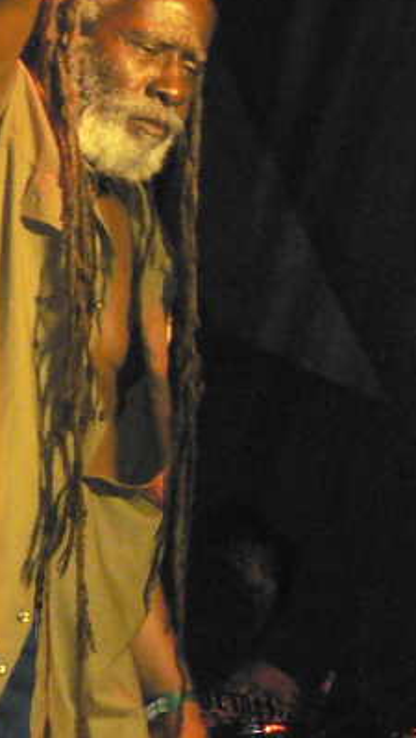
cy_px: 148
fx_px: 5285
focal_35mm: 270
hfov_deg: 4.5
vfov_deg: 8.0
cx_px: -67
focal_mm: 16.9
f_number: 3.2
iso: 400
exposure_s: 1/60
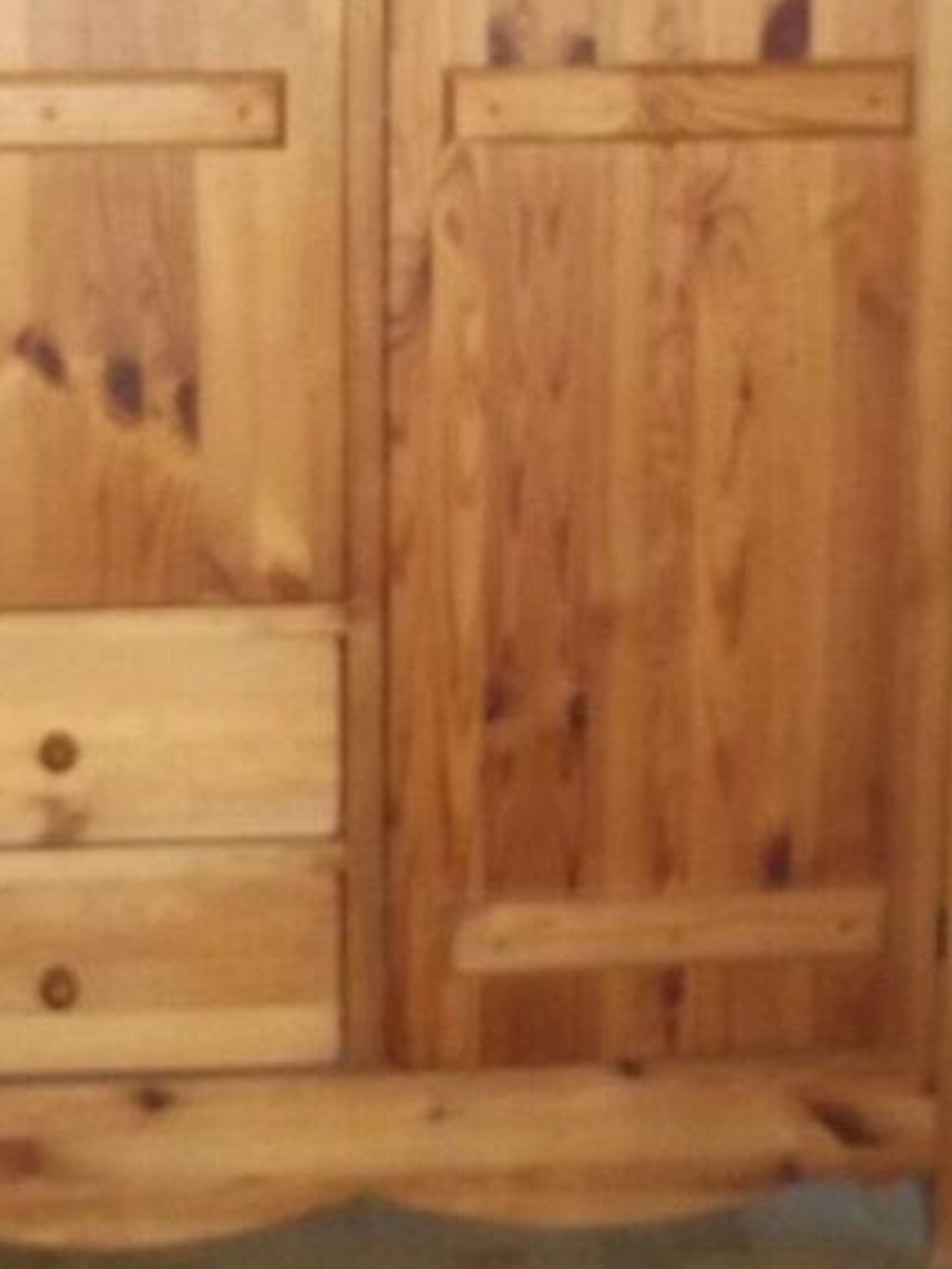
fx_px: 3116
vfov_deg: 22.5
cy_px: 152
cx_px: 287
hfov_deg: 17.3
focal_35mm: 85
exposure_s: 1/30
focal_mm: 6.5
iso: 320
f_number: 3.1
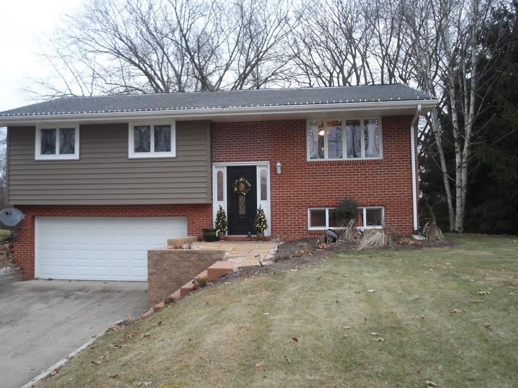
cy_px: 185
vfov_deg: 41.8
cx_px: 241
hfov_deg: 53.9
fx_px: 509
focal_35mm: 34
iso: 160
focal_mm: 5.5
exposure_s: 1/30
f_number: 2.7
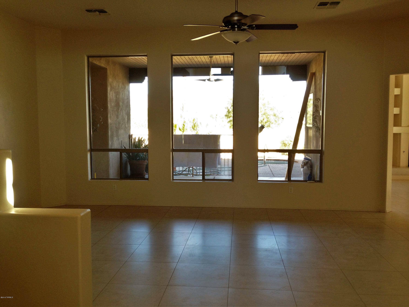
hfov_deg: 55.4
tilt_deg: -4.2
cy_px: 154
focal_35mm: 33
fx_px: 390
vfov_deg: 42.9
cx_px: 204
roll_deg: -0.9
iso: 50
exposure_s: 1/40
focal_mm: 4.12
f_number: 2.4
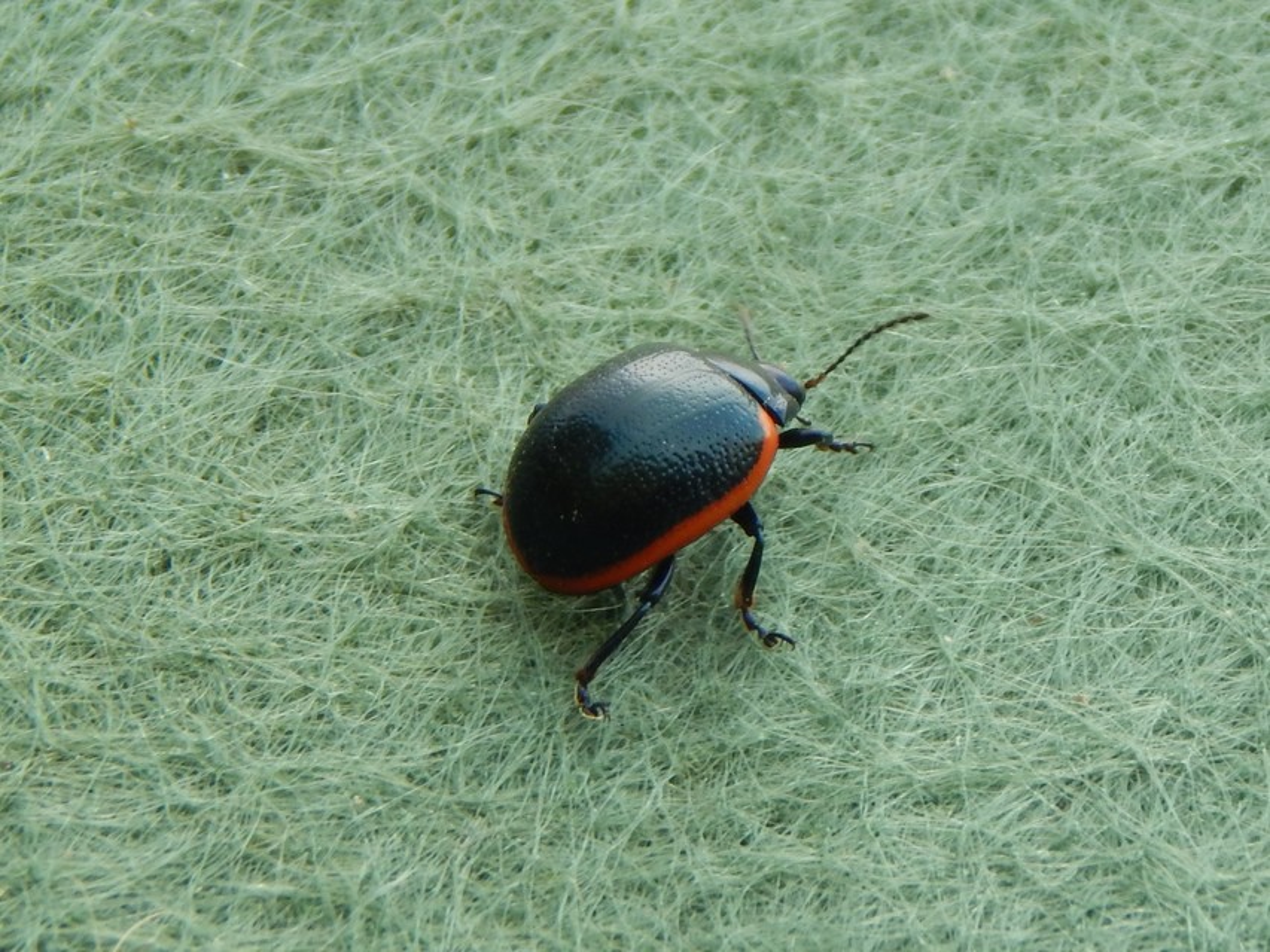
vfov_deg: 5.9
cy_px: 476
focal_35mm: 250
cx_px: 635
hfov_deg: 7.9
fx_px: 9173
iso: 125
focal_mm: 44.9
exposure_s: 1/100
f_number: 5.6
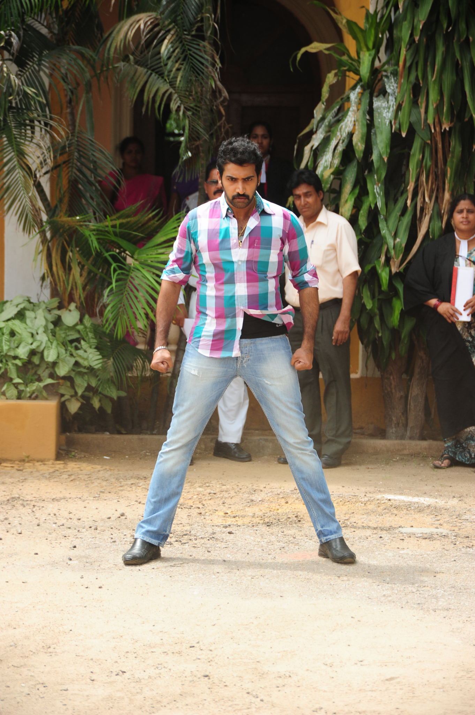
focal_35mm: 120
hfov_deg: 11.4
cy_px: 358
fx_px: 2379
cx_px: 238
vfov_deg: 17.1
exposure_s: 1/400
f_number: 6.3
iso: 500
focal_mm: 120
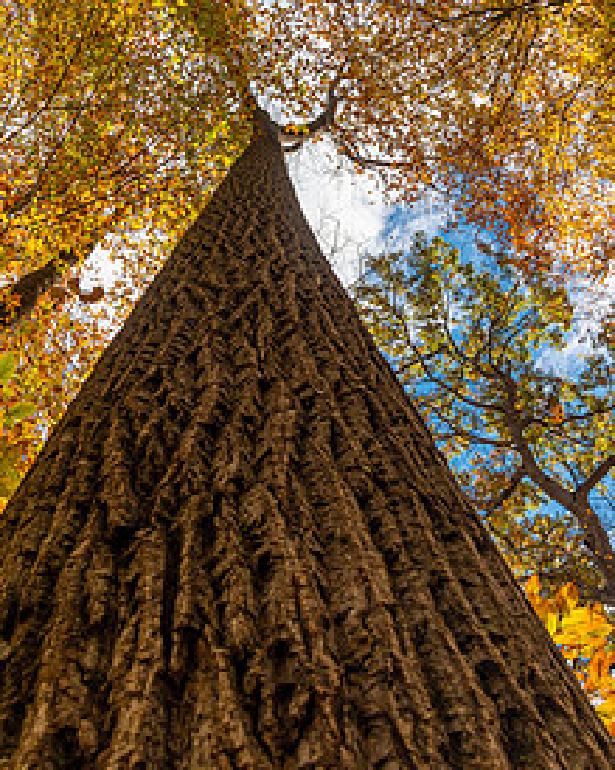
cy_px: 298
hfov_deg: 40.0
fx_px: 842
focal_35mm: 37
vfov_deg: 48.7
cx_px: 261
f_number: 11
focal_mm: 24
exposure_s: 1/350
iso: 200
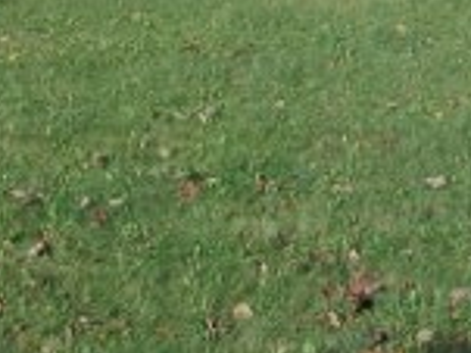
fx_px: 1251
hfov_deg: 20.7
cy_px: -130
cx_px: 457
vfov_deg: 15.2
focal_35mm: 92
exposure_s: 1/160
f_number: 8.9
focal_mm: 4.9
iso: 80
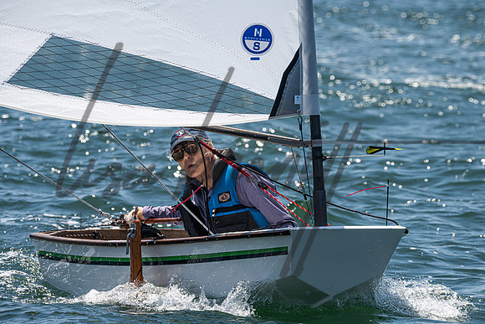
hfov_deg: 5.1
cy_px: 162
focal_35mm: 405
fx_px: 5463
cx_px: 244
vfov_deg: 3.4
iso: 400
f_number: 11
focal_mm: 400
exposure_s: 1/640
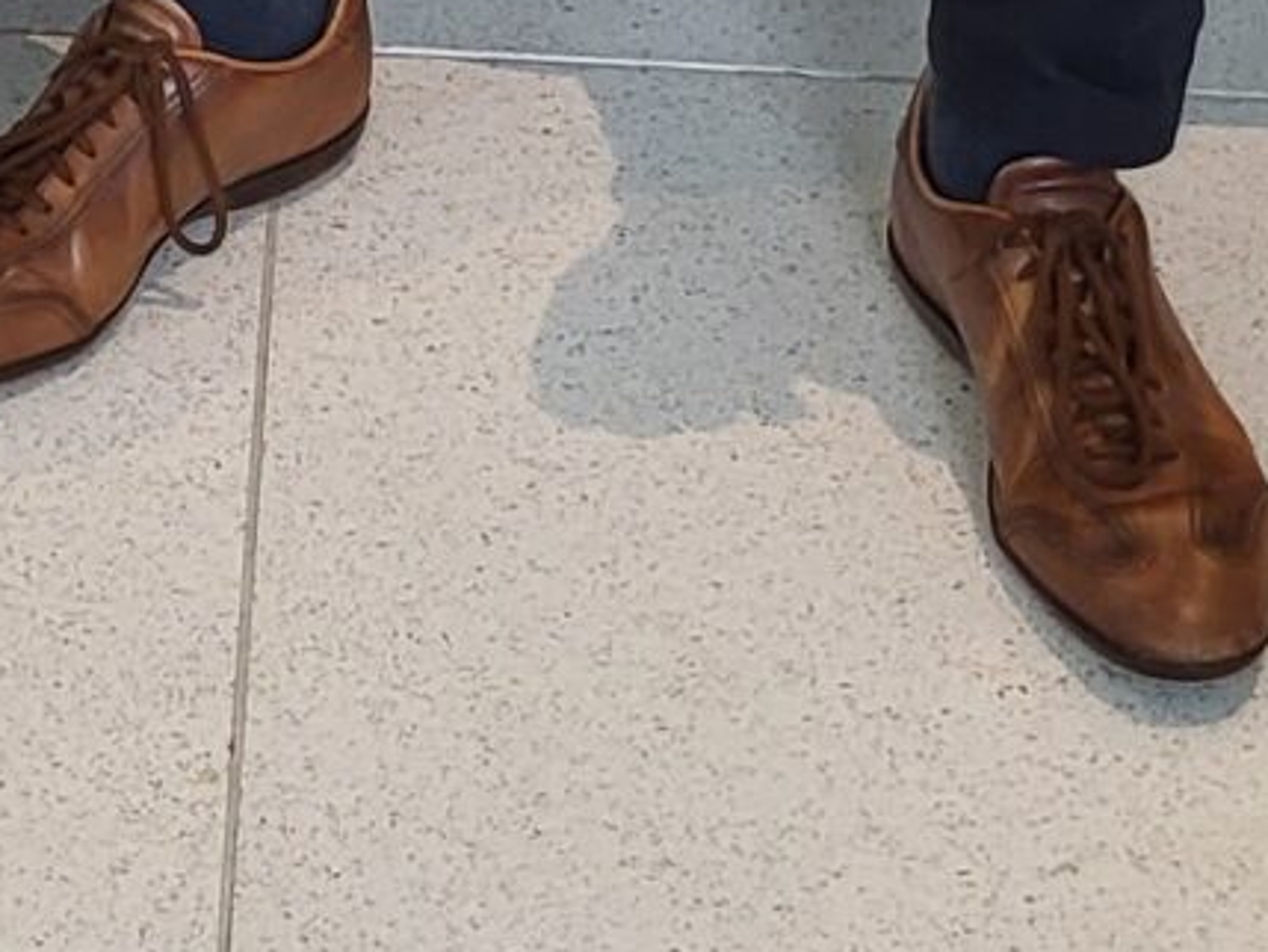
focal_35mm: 155
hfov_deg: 12.5
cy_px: -1076
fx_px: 5679
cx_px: -216
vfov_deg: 8.9
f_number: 1.8
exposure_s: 1/100
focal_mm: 5.4
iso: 200
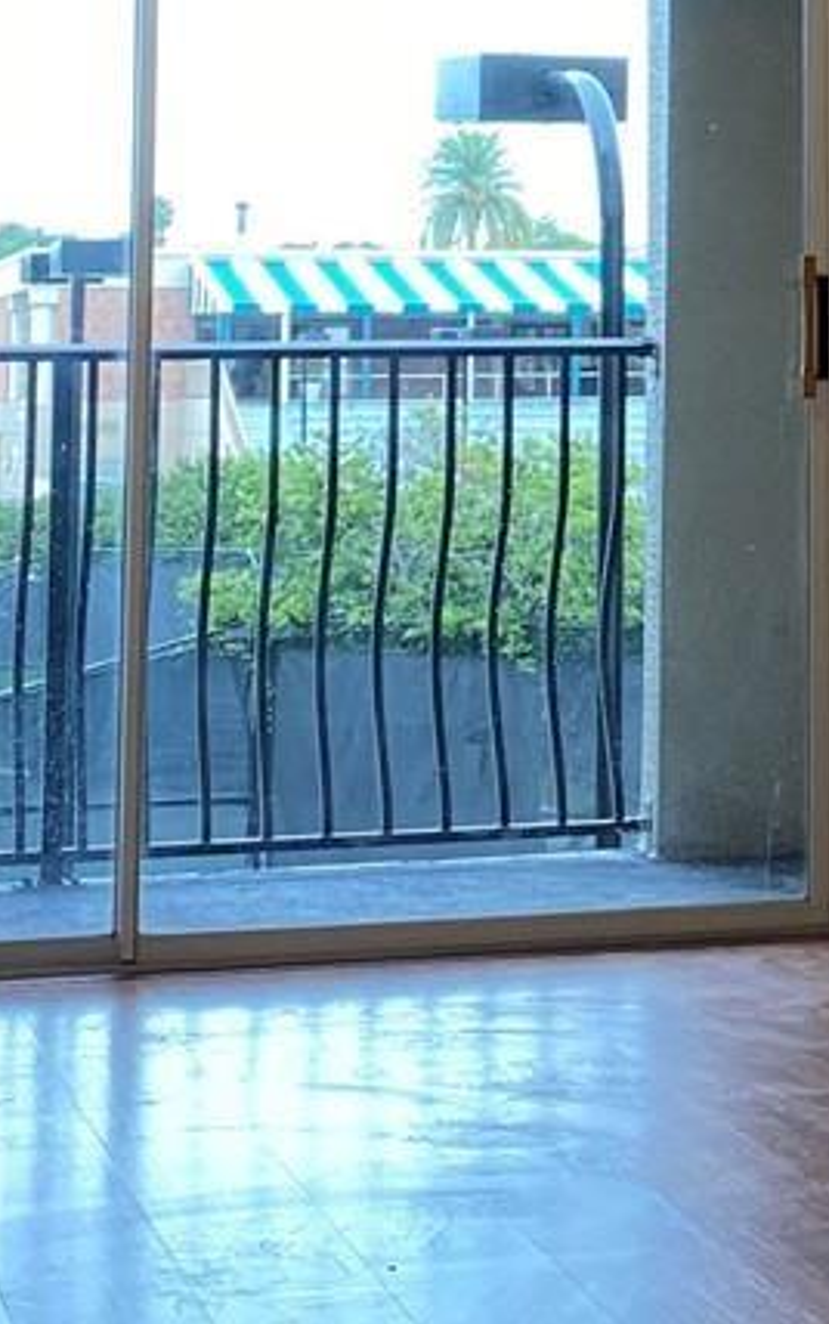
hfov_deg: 12.5
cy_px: 19
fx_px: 3718
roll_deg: +1.0
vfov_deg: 19.6
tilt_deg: +7.6
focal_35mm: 103
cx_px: 878
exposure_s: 1/120
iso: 64
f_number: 1.8
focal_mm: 4.25
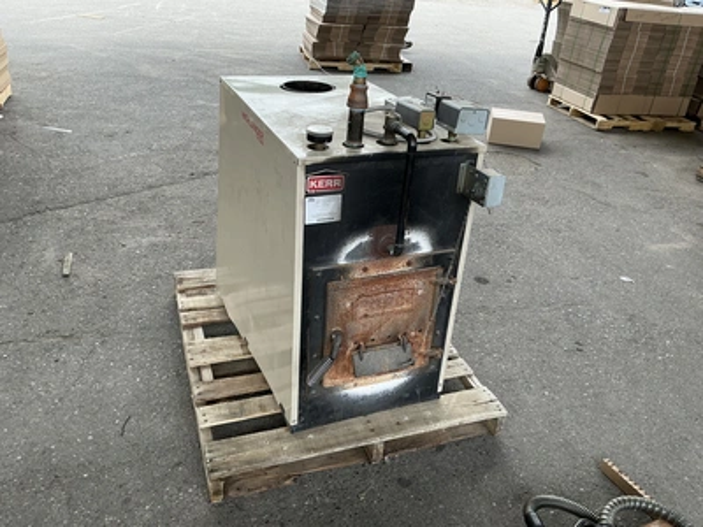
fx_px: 569
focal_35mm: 28
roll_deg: -3.6
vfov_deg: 49.7
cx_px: 352
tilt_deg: -31.2
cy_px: 264
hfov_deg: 63.4
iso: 25
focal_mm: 3
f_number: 1.8
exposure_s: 1/307
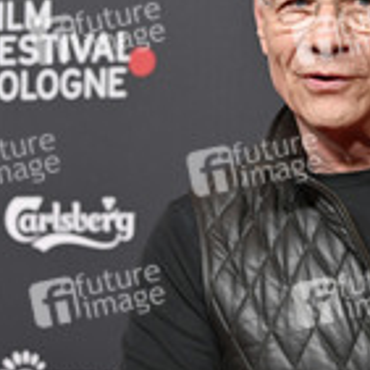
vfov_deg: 9.2
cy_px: 231
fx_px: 2298
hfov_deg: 9.0
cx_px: 552
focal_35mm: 190
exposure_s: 1/200
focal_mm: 70
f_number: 5
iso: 1000
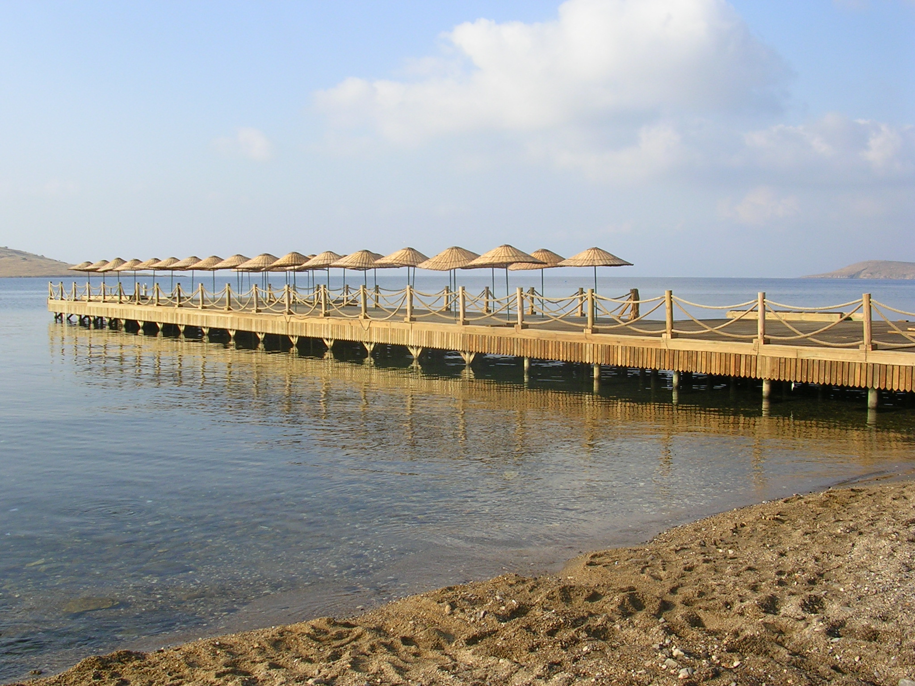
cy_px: 343
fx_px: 1004
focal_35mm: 38
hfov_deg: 49.0
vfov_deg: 37.7
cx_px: 458
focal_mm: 5.8
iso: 50
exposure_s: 1/200
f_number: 5.6
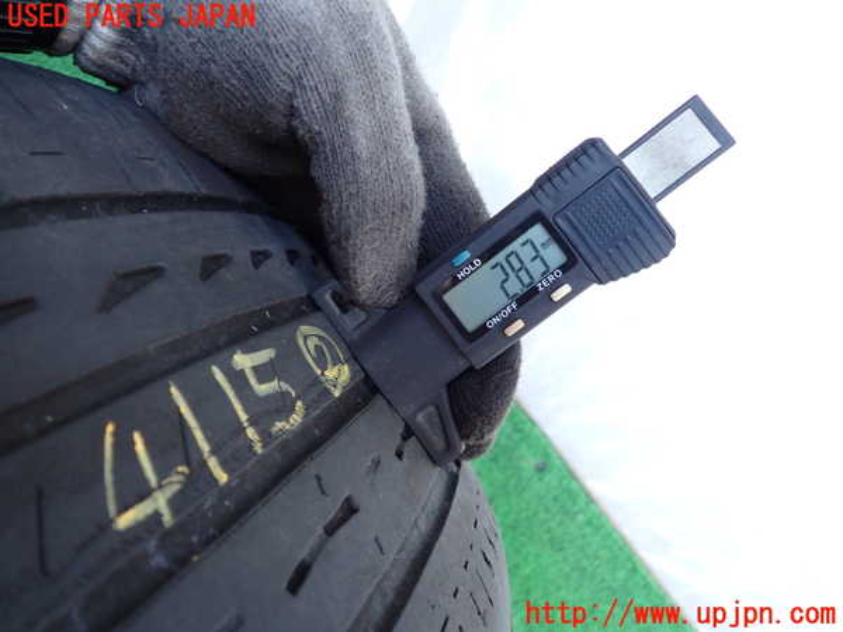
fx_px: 731
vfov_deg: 46.8
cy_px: 316
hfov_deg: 60.0
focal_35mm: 30
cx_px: 422
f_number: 2.3
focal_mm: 5.4
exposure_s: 1/125
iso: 200
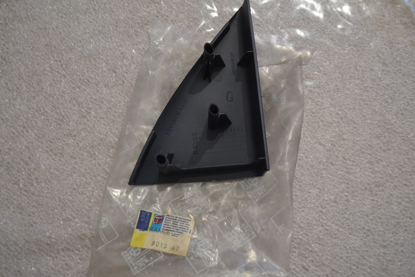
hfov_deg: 46.4
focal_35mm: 42
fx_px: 484
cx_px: 208
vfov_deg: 31.9
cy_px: 138
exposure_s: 1/40
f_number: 4.5
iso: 3200
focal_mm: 28
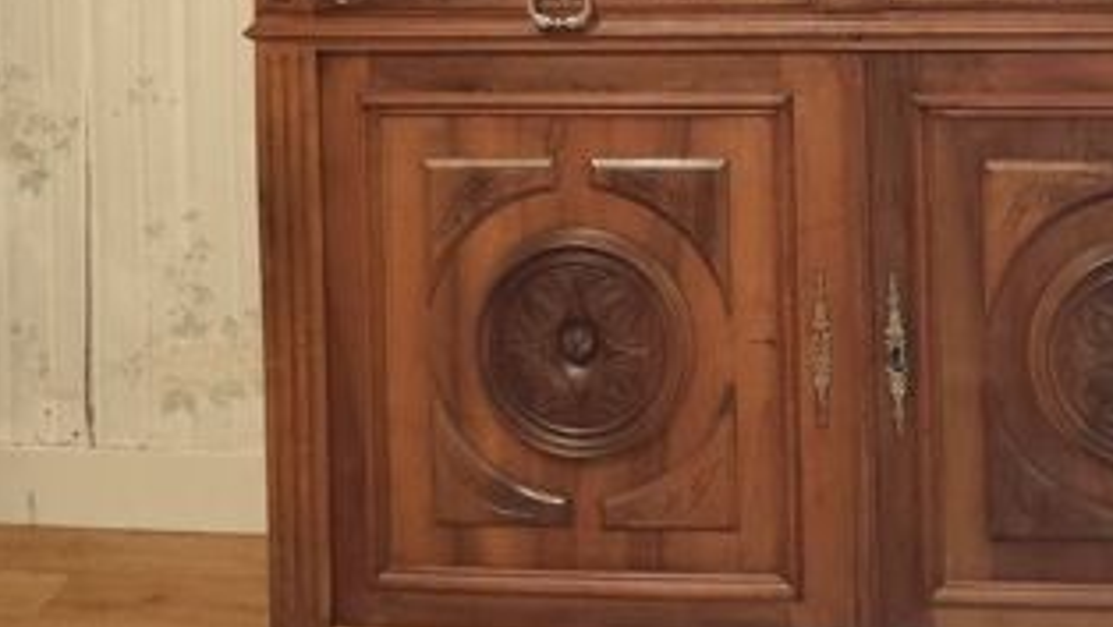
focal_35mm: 51
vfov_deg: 20.3
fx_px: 1506
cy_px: -308
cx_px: 833
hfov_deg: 39.5
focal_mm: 6.19
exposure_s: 1/16.7
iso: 2000
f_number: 1.65
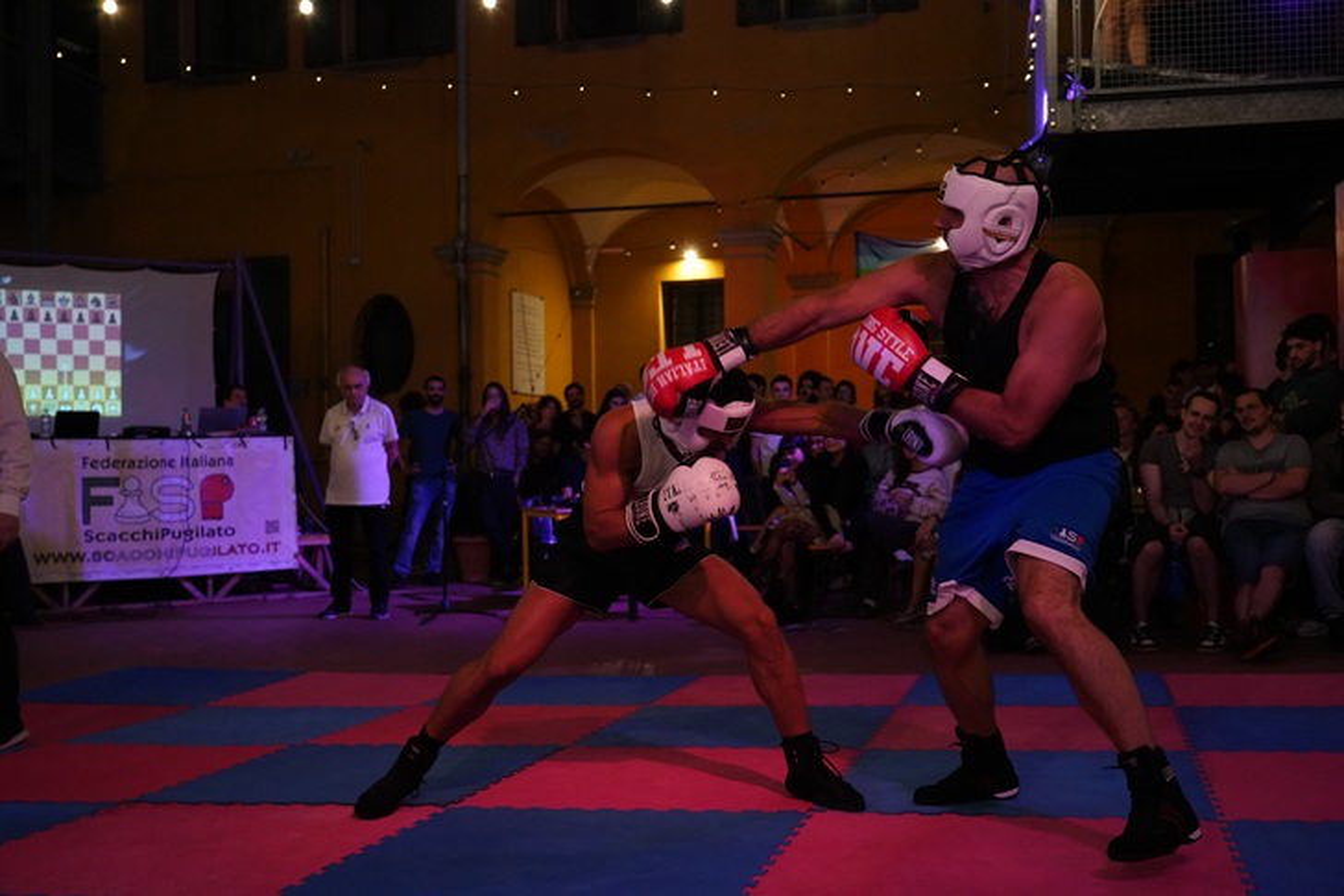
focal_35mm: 40
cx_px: 672
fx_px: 1493
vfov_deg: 33.4
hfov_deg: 48.5
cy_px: 448
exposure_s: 1/320
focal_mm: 40
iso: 6400
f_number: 4
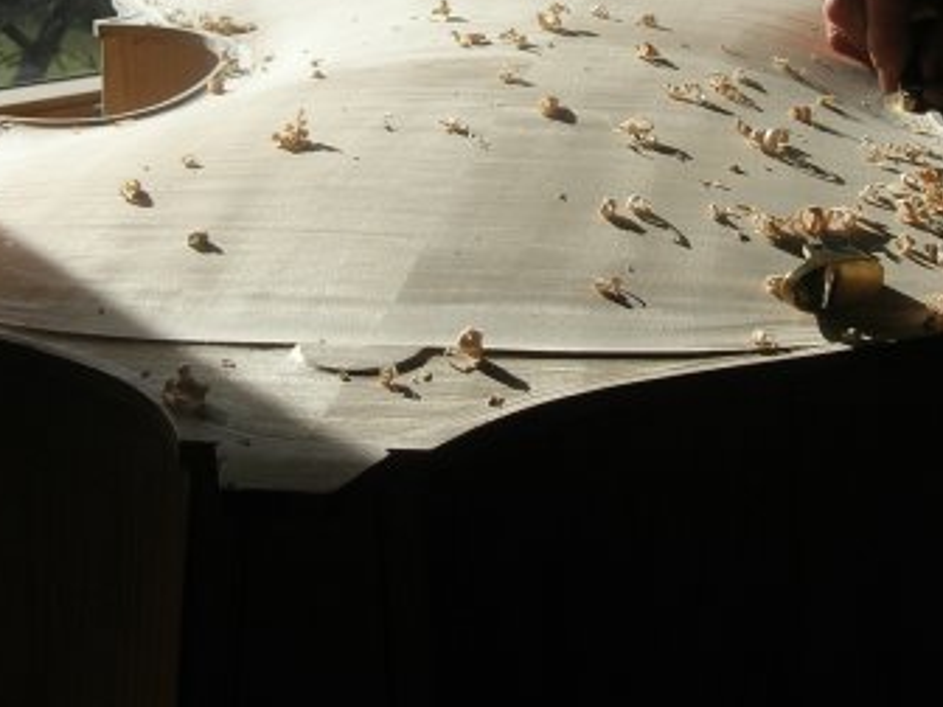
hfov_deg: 24.9
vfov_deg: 18.6
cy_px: 90
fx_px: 2125
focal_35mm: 78
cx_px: 654
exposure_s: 1/377
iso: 64
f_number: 4.9
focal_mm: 8.5
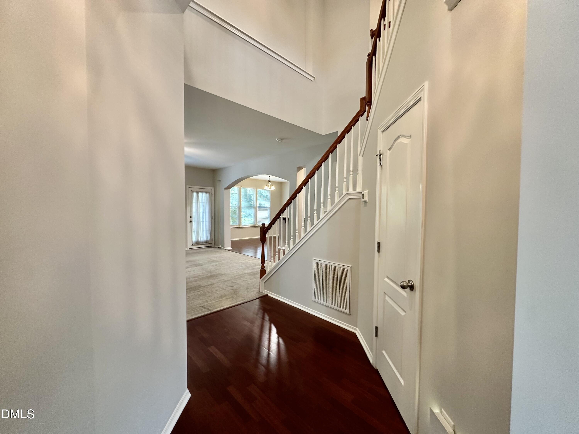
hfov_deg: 102.1
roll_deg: -1.1
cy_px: 217
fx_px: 234
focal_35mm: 14
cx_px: 290
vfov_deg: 85.7
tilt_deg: -1.4
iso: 320
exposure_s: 1/60
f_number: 2.2
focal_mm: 2.22
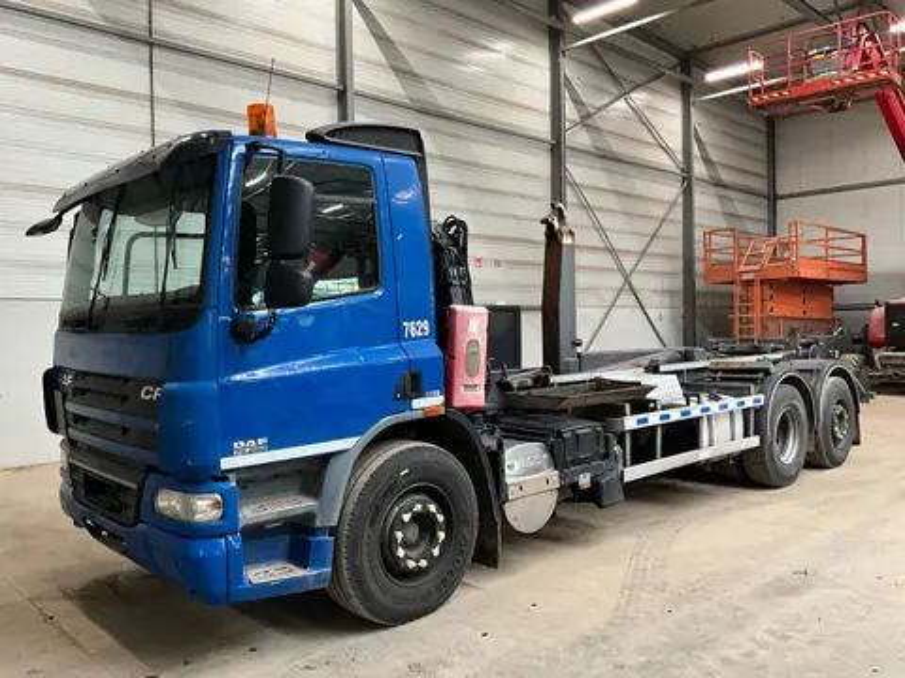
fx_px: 758
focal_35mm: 29
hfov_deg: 61.7
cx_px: 452
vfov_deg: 48.2
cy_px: 339
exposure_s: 1/60
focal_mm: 3
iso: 125
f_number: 1.8
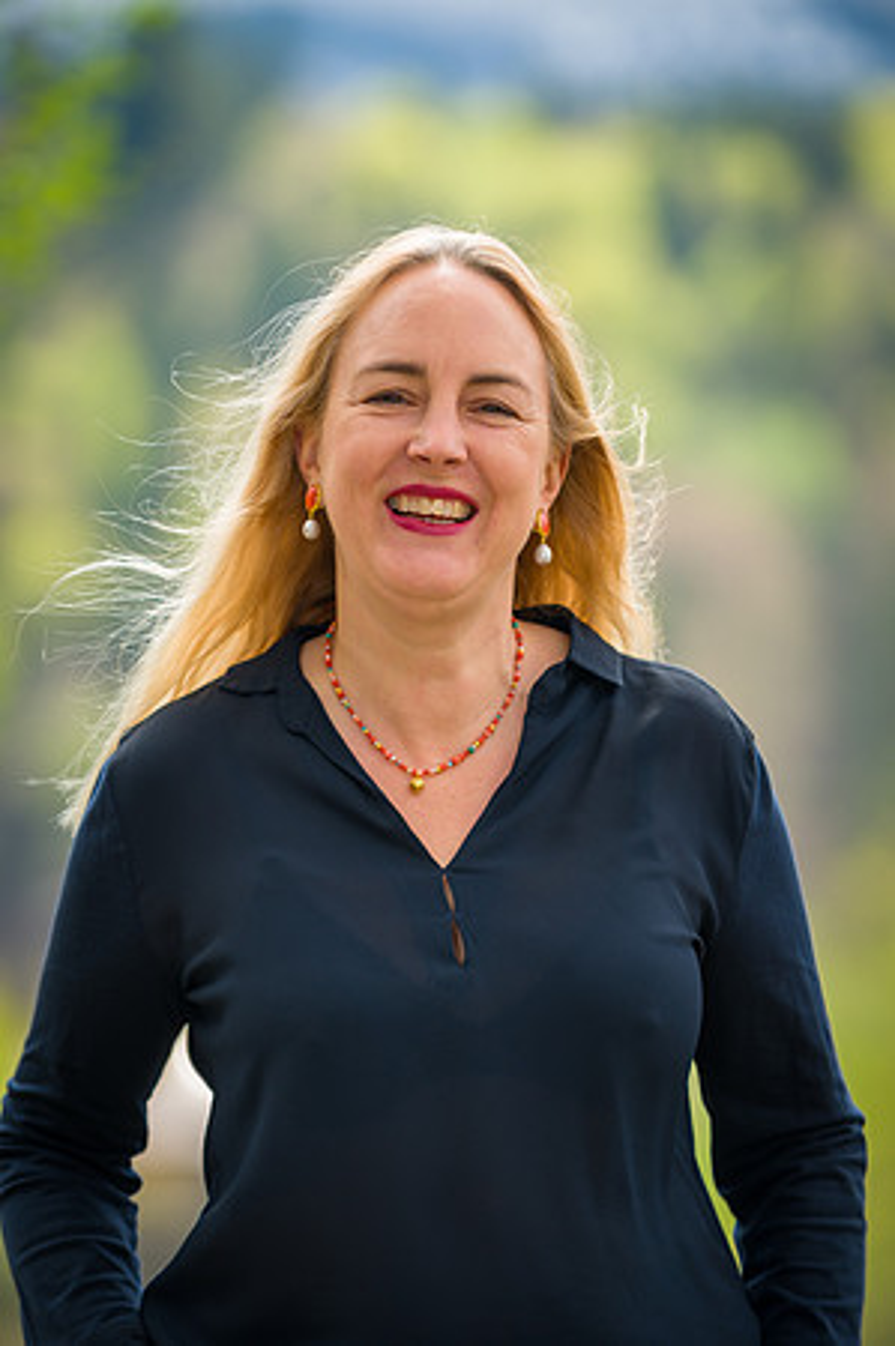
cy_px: 673
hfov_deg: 6.9
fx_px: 7475
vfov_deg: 10.3
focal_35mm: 200
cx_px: 448
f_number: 4
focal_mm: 200
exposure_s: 1/250
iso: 100
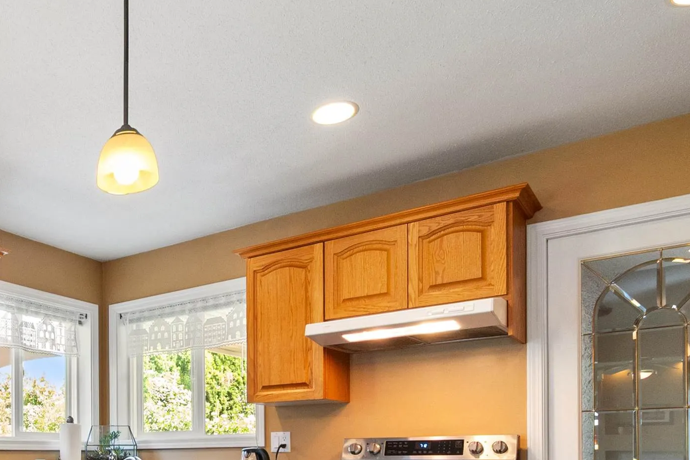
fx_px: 633
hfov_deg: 50.6
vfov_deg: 36.4
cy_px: 448
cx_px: 66
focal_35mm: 33
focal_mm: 10
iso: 200
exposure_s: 1/15
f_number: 7.1
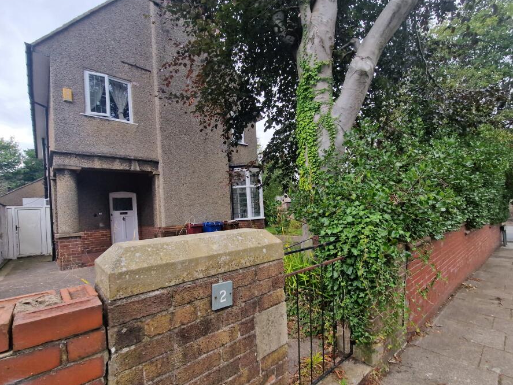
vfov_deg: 81.5
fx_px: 222
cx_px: 254
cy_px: 213
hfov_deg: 98.1
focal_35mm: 15
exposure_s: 1/390
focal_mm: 2.2
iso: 50
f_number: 2.2
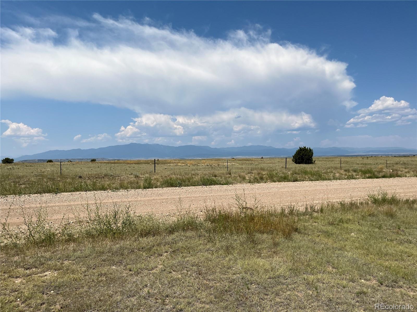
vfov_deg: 53.1
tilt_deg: +0.5
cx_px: 208
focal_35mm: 26
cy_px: 156
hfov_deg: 67.3
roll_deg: +1.9
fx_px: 313
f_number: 1.6
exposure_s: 1/8403
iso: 50
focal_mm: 5.1
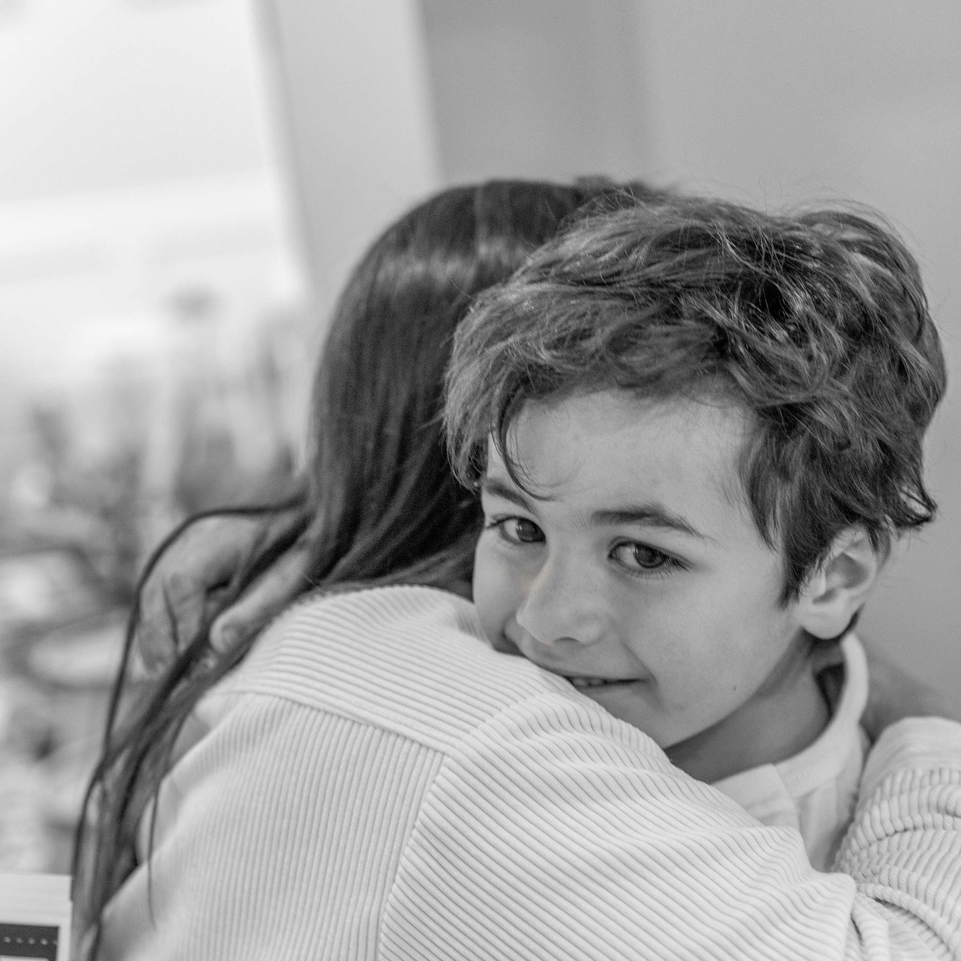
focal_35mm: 63
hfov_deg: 27.3
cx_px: 479
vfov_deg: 27.1
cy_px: 647
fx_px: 1979
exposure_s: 1/160
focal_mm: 49
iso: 2000
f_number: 2.8
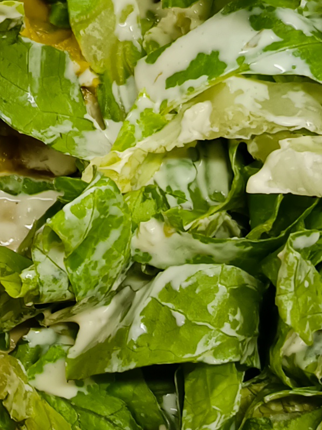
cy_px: 214
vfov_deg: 16.3
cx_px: -46
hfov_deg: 12.0
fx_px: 1500
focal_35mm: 121
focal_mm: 5.31
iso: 137
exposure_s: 1/50
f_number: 1.7
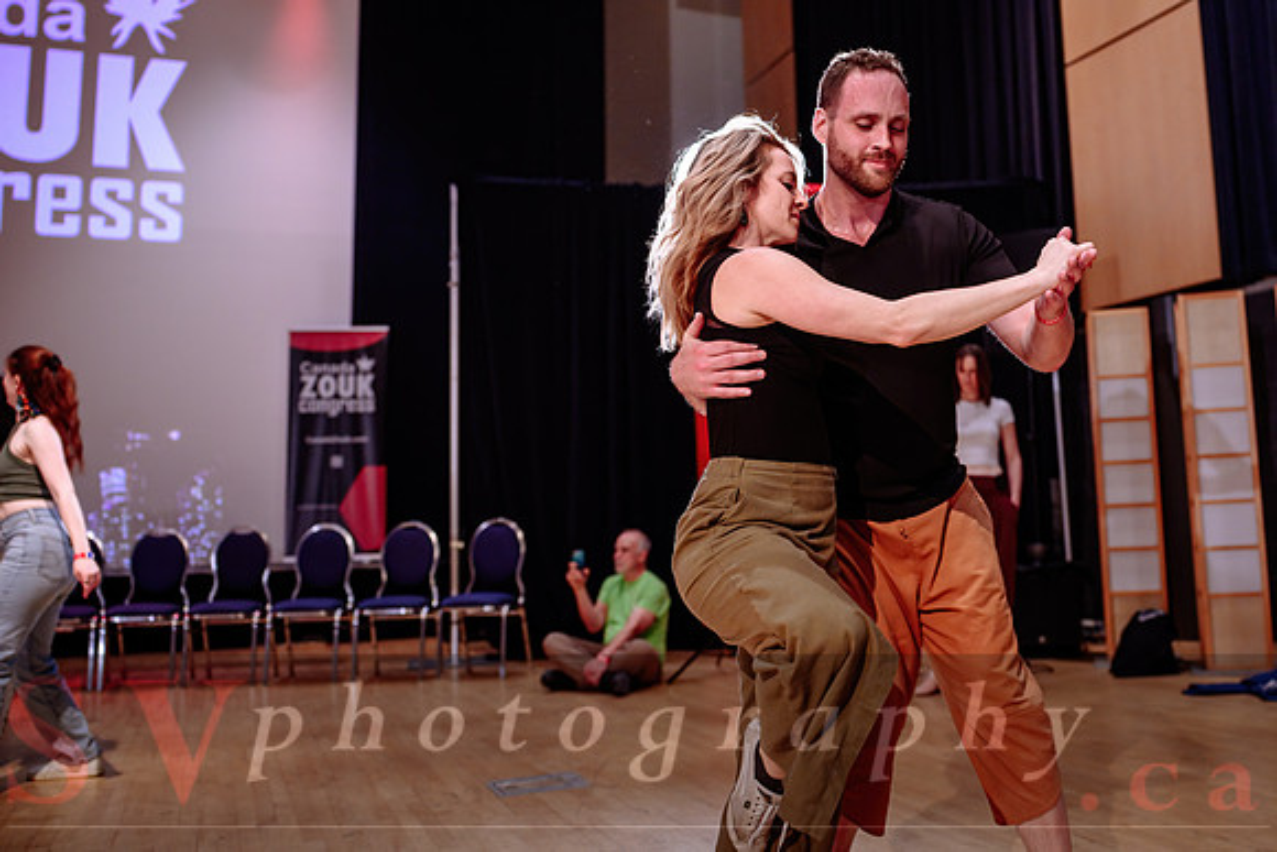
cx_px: 790
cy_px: 325
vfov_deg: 38.0
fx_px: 1229
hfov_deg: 54.3
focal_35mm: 35
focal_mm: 28
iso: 1250
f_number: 2
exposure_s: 1/250
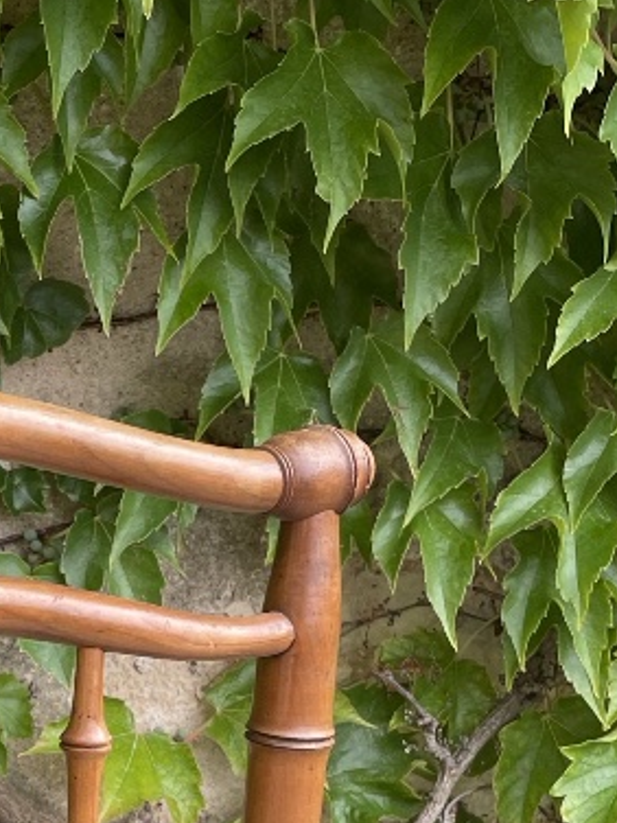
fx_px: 1973
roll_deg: +1.8
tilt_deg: -19.0
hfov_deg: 17.2
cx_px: -61
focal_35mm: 83
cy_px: 707
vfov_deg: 23.1
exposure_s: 1/556
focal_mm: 4.2
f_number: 1.6
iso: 32
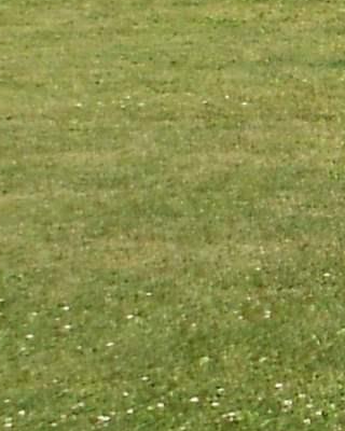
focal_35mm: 195
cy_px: -145
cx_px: 1173
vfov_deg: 9.7
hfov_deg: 6.8
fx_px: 2489
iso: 80
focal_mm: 4.6
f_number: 3.2
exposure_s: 1/800
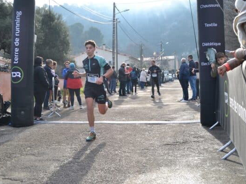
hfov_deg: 48.8
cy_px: 73
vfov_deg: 37.5
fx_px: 270
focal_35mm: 38
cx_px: 100
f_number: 4.5
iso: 400
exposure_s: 1/1000
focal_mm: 18
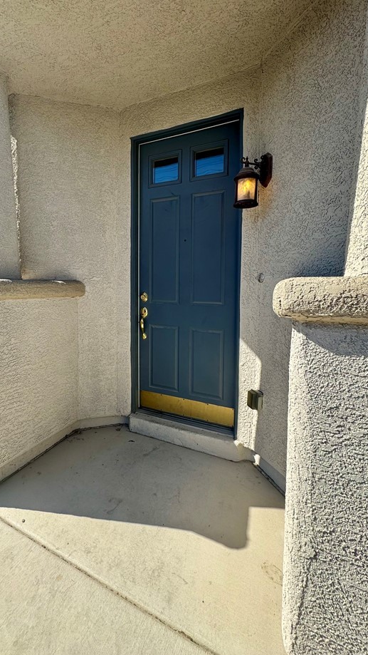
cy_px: 295
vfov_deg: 95.6
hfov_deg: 63.4
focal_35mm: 17
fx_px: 295
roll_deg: +0.4
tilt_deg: -3.8
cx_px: 148
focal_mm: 2.22
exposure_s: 1/763
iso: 50
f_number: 2.2
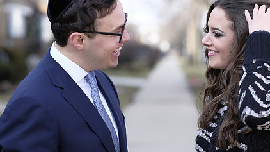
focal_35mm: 121
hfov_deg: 17.7
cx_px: 167
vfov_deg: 10.0
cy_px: 81
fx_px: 866
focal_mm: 56
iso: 200
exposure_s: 1/900
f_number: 2
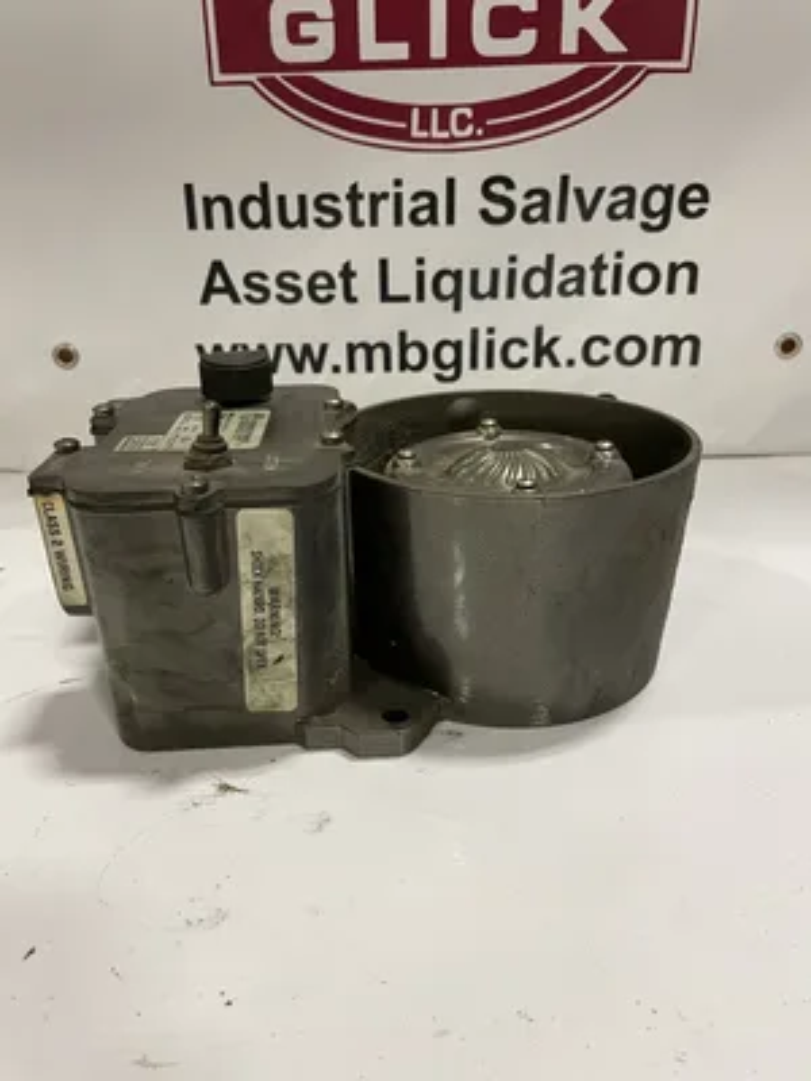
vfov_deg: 67.3
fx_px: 812
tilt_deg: -23.7
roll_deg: +1.7
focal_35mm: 26
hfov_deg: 53.1
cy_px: 540
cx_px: 406
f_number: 1.6
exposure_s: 1/60
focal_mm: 4.2
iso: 160
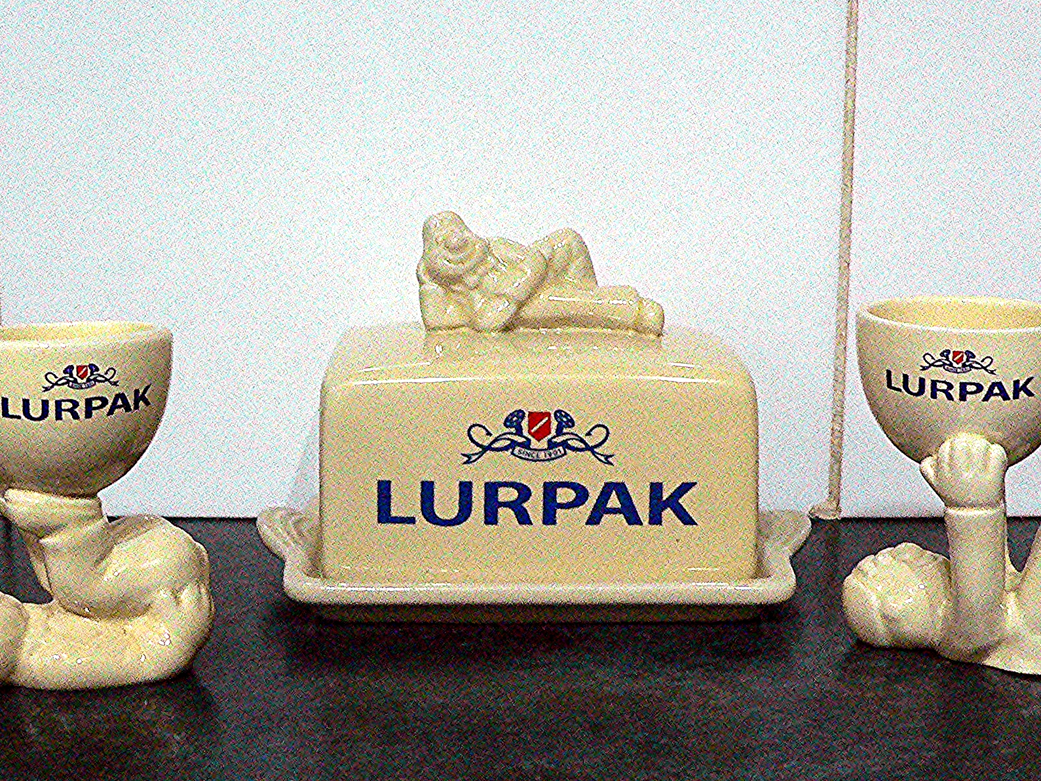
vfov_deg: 25.2
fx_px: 1744
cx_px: 532
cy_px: 358
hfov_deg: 33.2
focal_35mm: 58
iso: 400
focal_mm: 6
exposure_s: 1/40
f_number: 2.8
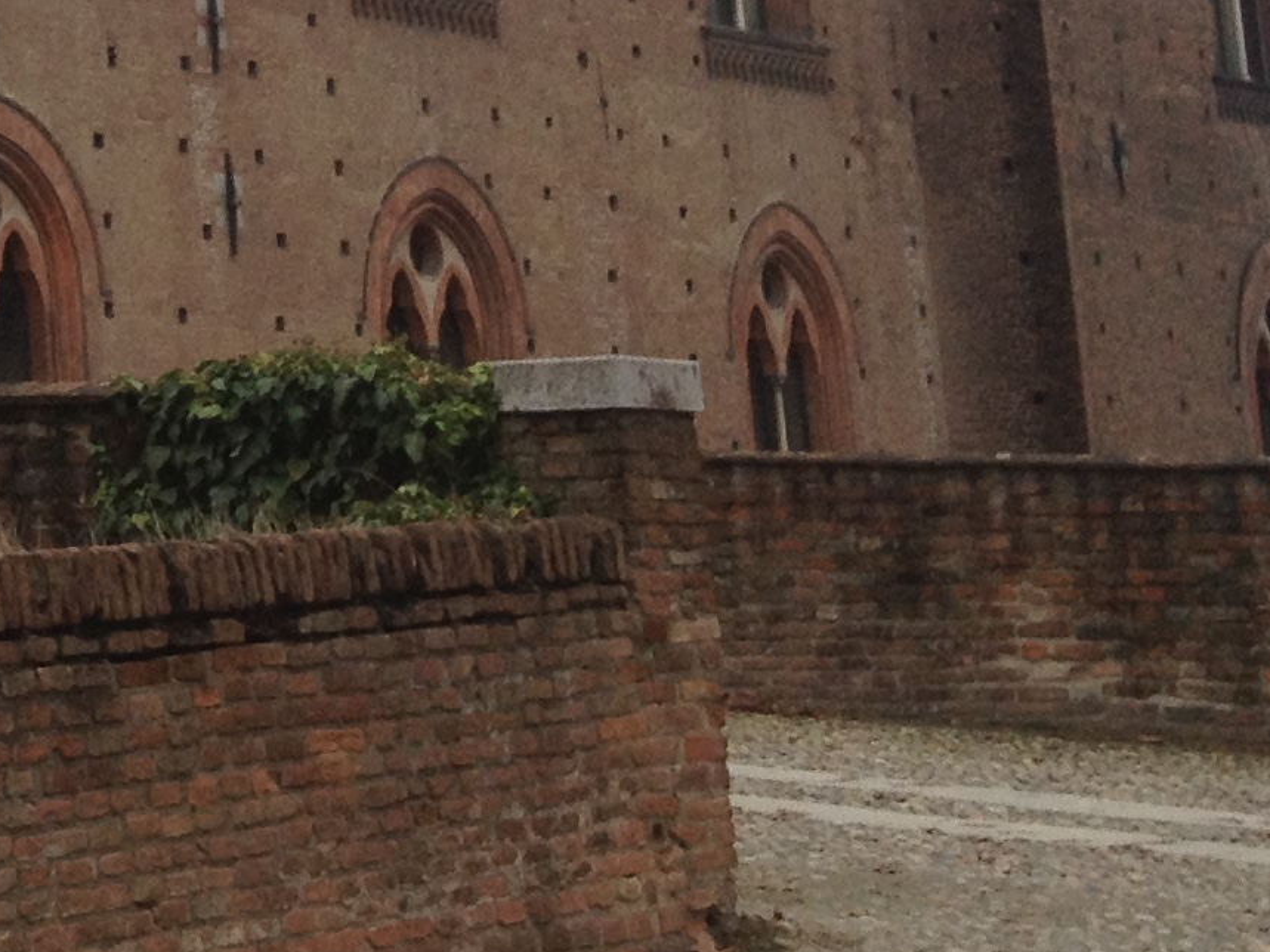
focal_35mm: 133
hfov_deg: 14.1
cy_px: -557
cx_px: -504
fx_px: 4879
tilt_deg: +14.4
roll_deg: +0.3
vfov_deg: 10.7
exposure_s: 1/386
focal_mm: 4.28
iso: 50
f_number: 2.4
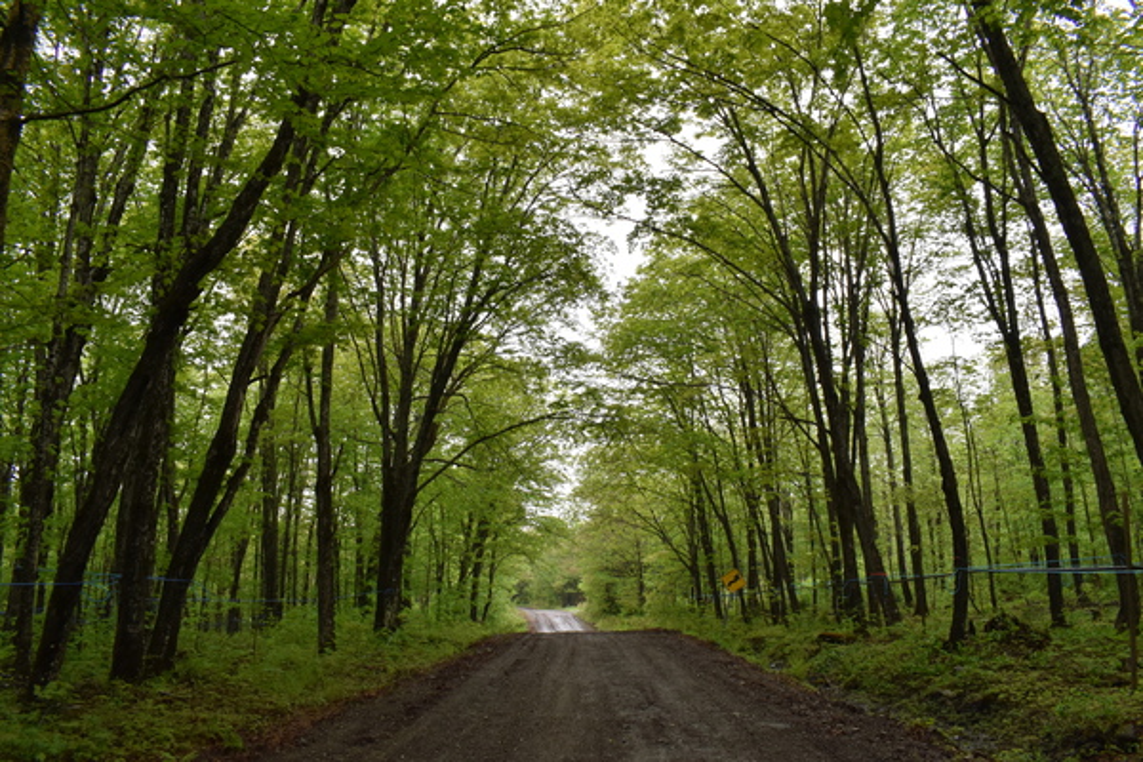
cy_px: 381
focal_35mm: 27
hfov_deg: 67.4
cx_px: 572
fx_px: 857
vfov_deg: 47.9
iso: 360
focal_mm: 18
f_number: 14
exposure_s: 1/30
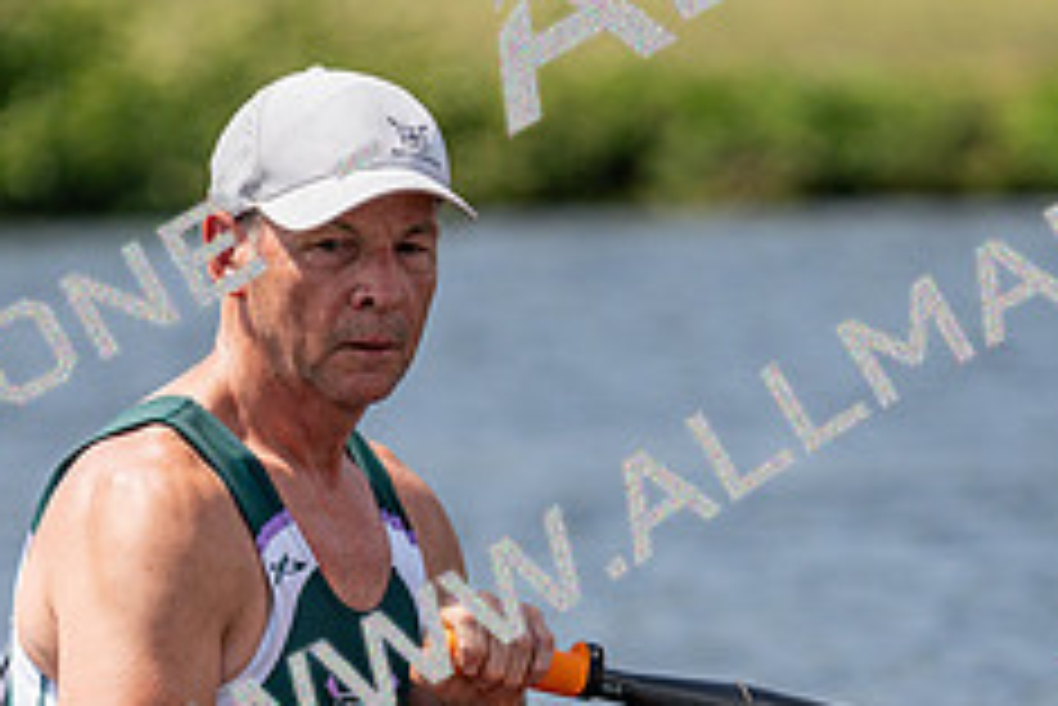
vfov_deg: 1.5
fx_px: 26730
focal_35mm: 909
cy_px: 794
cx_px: 738
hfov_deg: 2.3
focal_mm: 368
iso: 200
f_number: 6.3
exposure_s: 1/1600
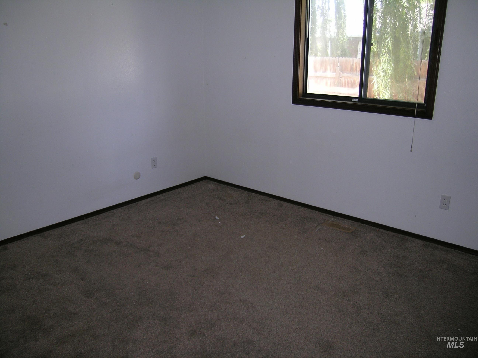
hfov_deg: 63.4
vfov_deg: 49.7
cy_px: 179
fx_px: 387
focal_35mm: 28
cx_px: 239
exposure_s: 1/60.1
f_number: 2.8
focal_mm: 5.8
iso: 50
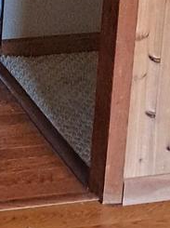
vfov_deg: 12.0
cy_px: -116
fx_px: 1031
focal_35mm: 157
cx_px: -7
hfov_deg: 9.4
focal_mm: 4.6
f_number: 2
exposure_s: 1/33
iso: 320
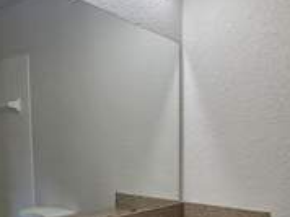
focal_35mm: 35
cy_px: 182
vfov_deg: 38.6
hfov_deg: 50.1
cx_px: 225
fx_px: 293
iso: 80
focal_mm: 2.2
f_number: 2.2
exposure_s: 1/120
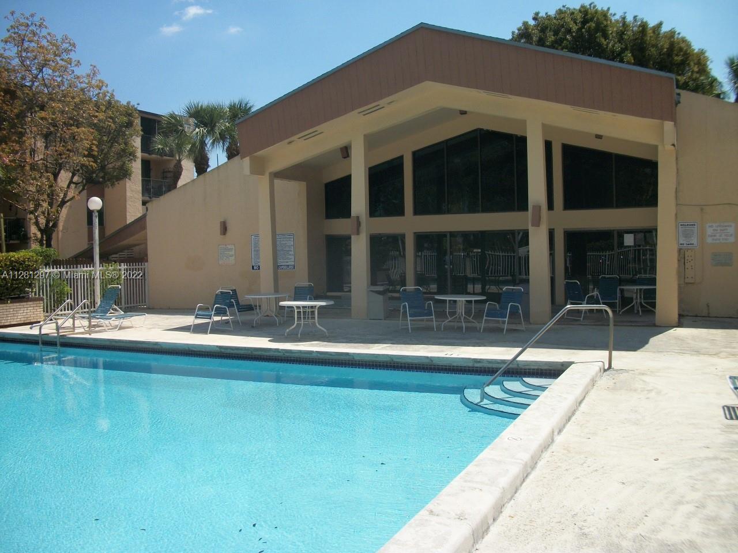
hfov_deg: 56.8
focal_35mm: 32
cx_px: 369
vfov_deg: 44.2
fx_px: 682
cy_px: 276
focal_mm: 5.7
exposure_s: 1/250
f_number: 8.8
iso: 80
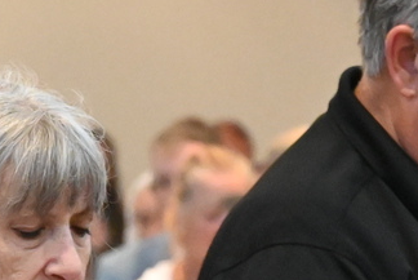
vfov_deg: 2.7
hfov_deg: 4.1
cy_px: 438
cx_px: 187
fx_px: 5848
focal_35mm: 503
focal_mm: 102
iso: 14400
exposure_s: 1/160
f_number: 6.3
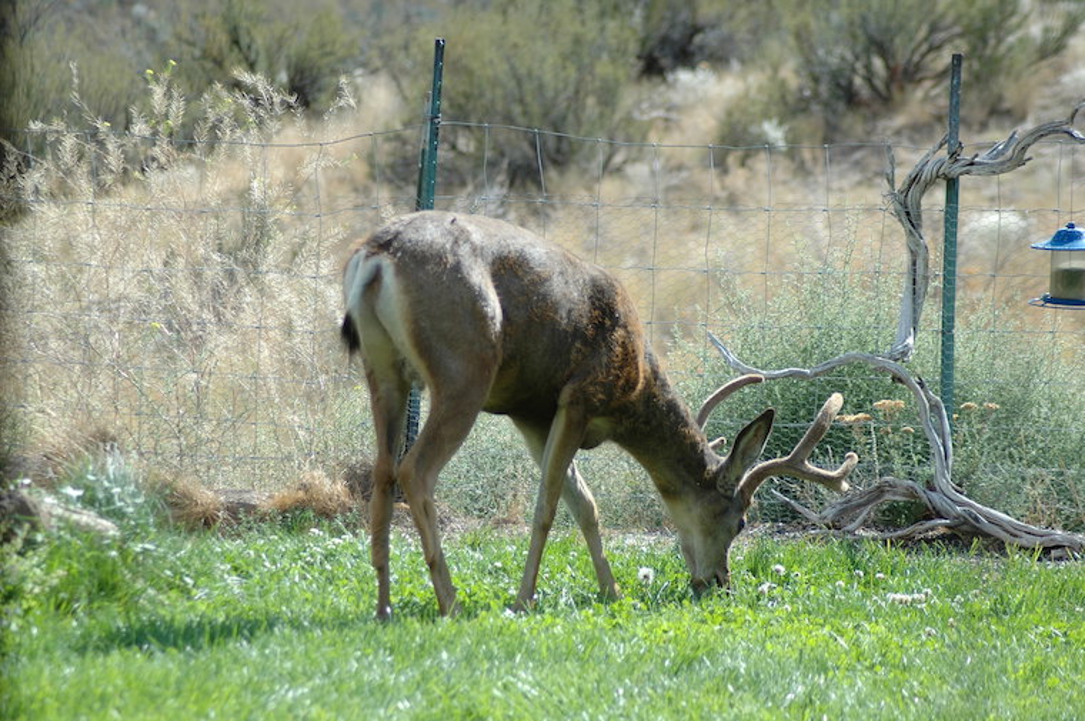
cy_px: 360
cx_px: 542
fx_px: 5871
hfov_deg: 10.6
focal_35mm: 195
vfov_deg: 7.0
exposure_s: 1/640
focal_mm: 130
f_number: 6.3
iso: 200
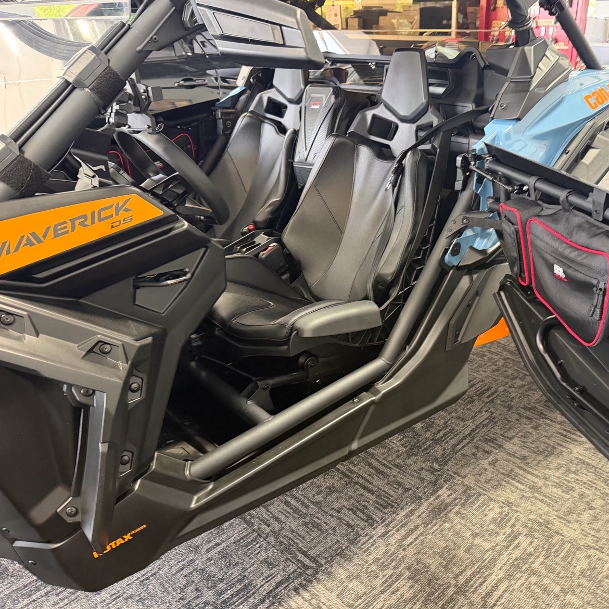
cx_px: 399
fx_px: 577
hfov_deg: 54.7
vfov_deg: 55.6
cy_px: 308
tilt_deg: -22.6
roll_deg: -2.0
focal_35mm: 29
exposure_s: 1/40
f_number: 1.78
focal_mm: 6.76
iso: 640
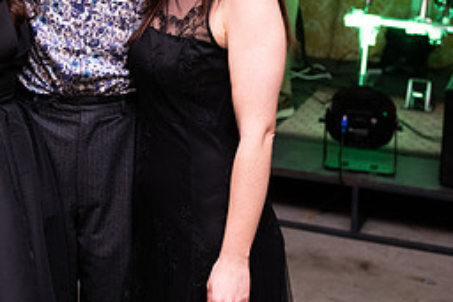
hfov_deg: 23.4
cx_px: 111
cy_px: 6
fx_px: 1083
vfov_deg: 15.6
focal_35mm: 86
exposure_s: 1/160
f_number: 3.5
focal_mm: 38
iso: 800
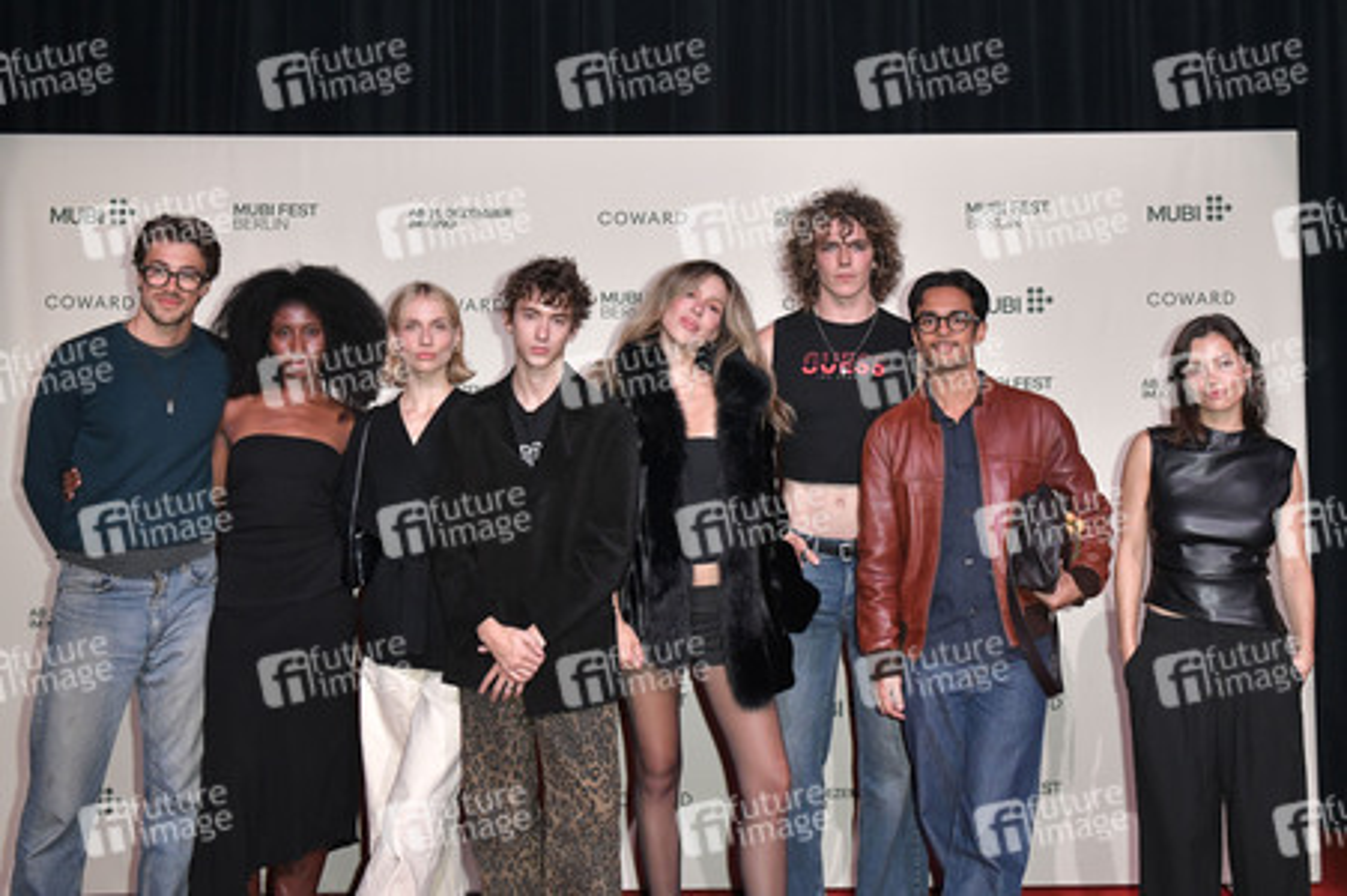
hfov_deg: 55.8
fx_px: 1271
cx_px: 674
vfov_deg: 38.8
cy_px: 448
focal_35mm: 34
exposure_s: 1/250
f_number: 6.3
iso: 2500
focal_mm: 34
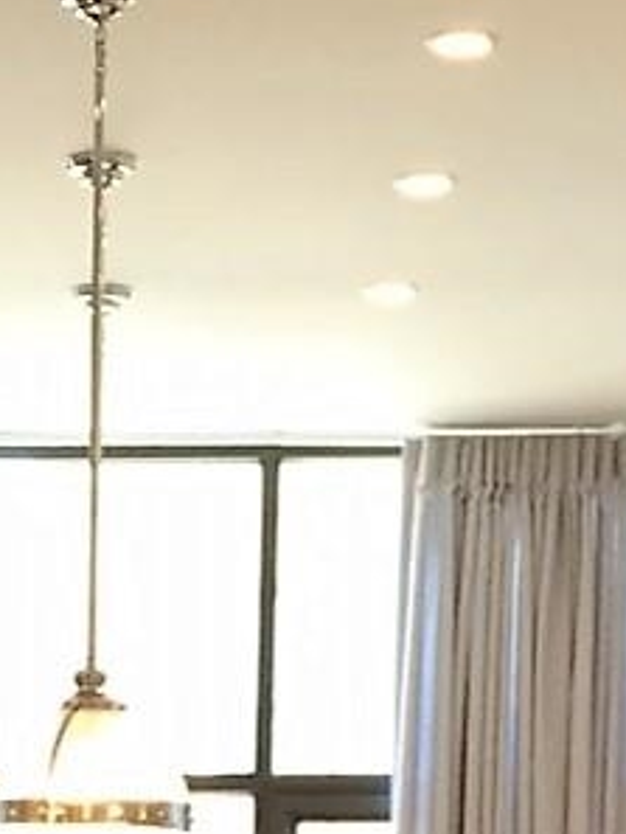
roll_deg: -0.5
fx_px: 3831
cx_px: -139
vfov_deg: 11.3
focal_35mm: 159
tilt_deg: -7.0
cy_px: 1658
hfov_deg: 9.2
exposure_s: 1/30
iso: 40
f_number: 2.2
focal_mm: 4.15
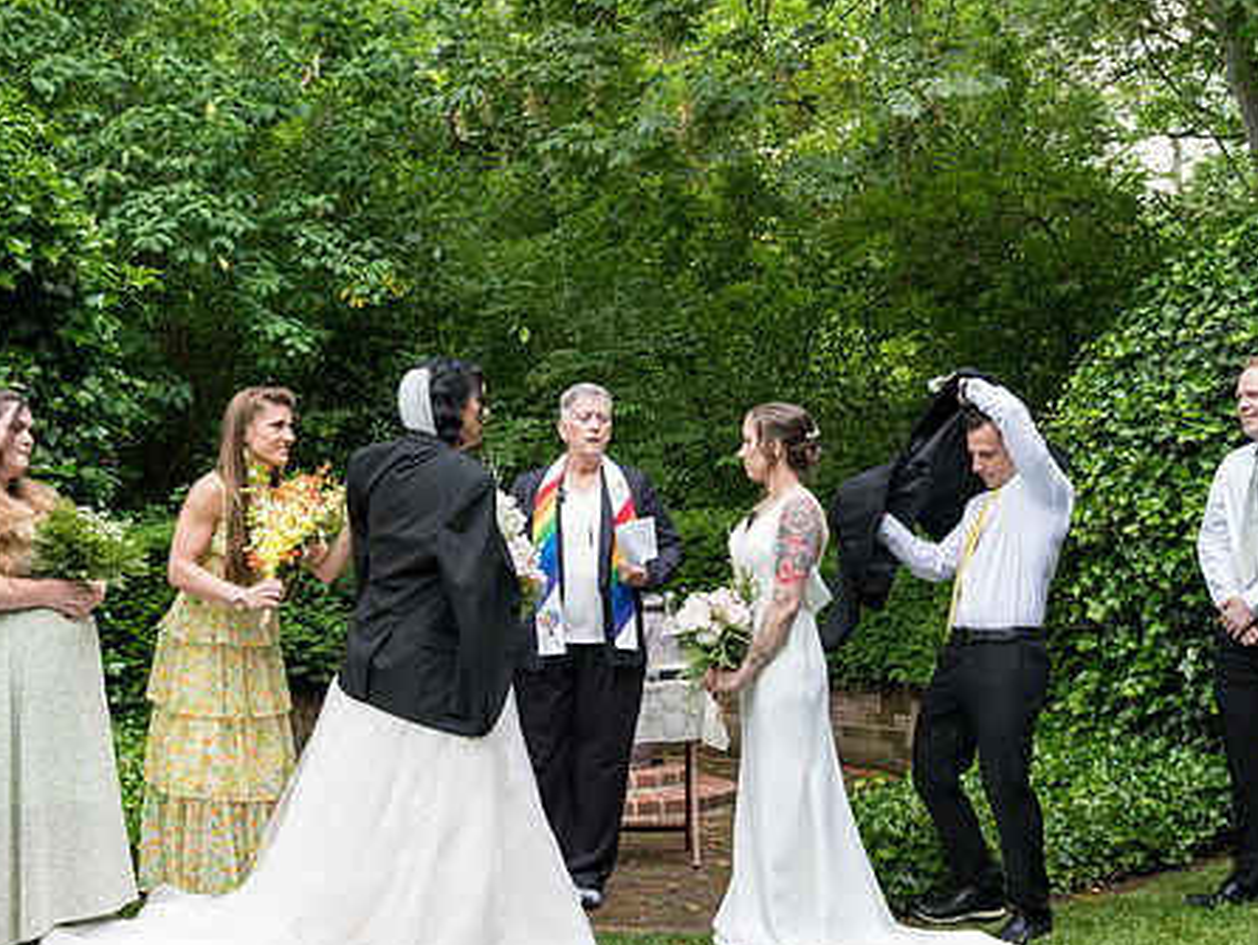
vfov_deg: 26.6
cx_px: 623
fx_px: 2000
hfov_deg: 34.9
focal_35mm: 55
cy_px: 515
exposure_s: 1/400
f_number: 4
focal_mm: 44
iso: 1000
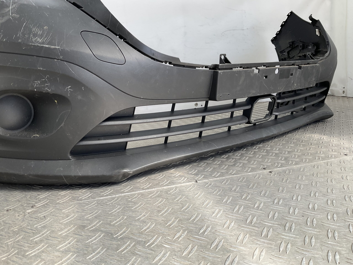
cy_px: 132
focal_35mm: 29
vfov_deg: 48.2
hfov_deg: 61.7
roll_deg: +2.4
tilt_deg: -12.3
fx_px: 296
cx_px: 176
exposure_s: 1/201
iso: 16
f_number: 1.8
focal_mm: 3
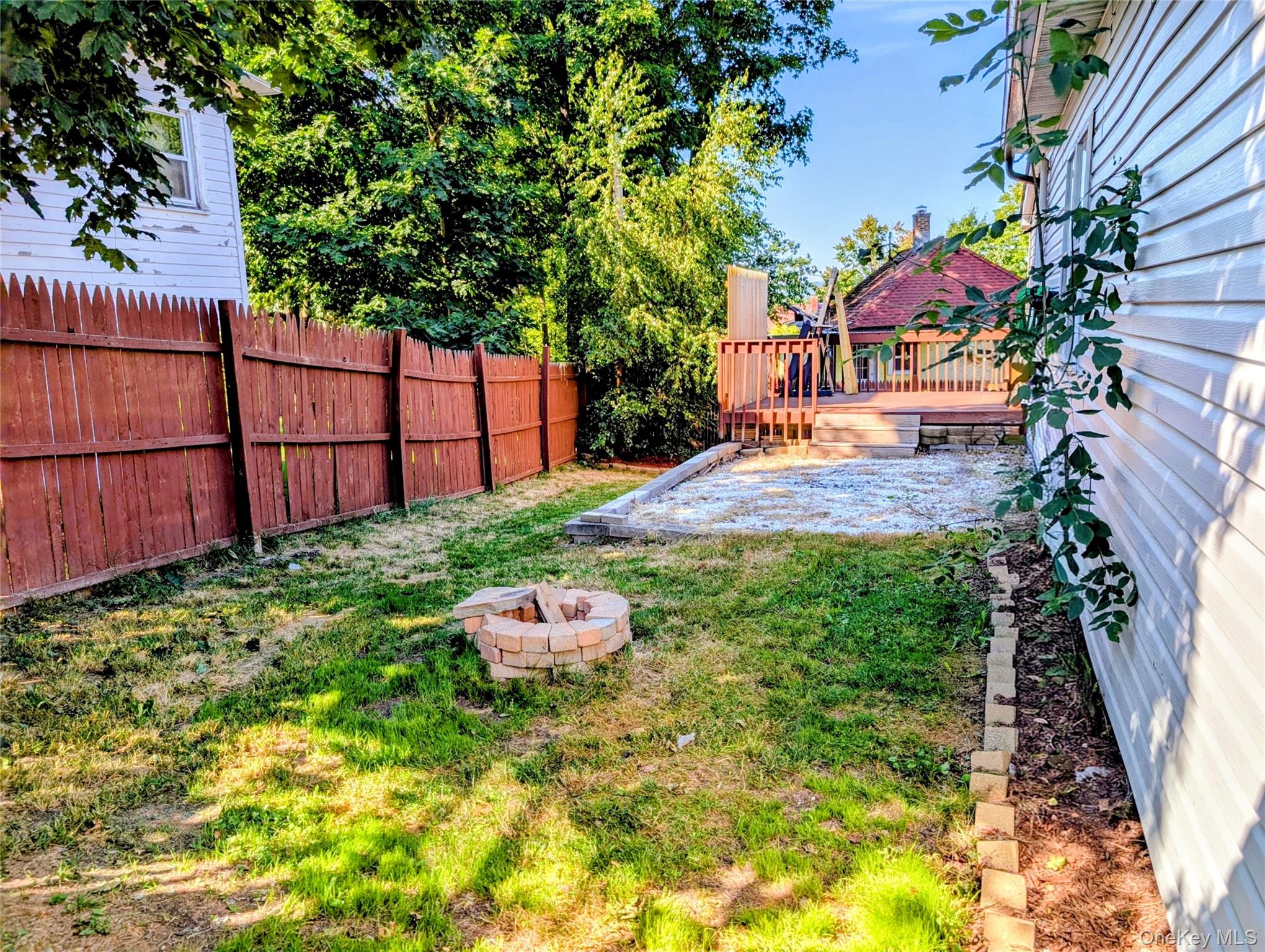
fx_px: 878
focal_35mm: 24
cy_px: 476
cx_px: 632
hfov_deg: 71.5
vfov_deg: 56.9
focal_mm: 6.9
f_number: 1.68
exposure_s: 1/623
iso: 19
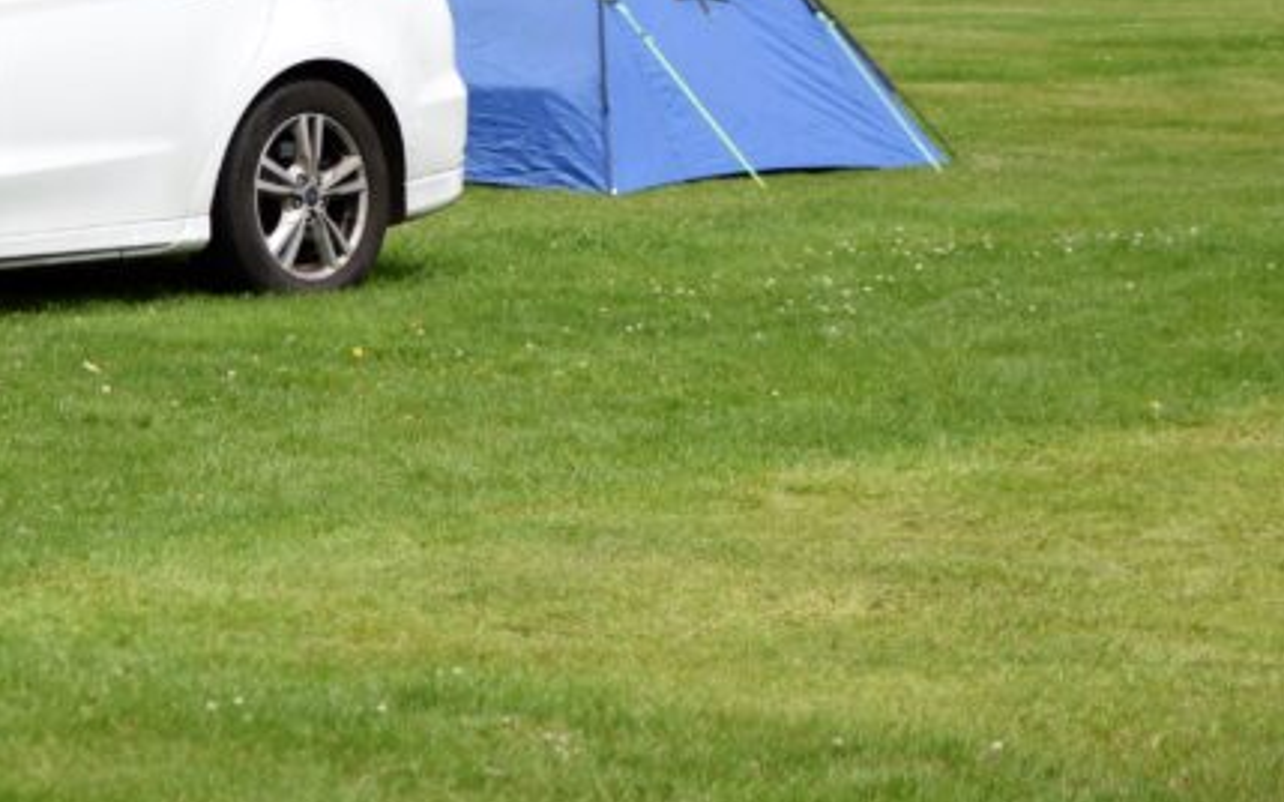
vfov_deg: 7.3
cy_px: -84
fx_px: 6288
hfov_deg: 11.5
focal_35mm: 180
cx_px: -102
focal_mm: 35
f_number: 1.8
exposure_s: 1/4000
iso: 100
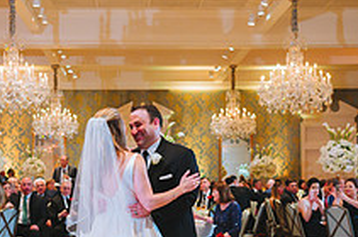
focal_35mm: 66
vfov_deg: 20.4
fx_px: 655
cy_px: 176
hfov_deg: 30.5
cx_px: 143
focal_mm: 24
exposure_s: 1/80
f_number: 2.8
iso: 1250
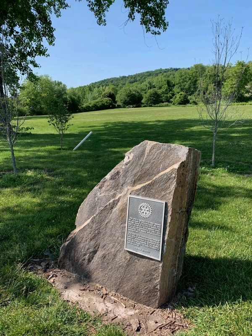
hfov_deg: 53.1
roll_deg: +2.2
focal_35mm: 26
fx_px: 252
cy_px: 168
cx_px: 126
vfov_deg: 67.3
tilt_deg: -13.1
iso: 25
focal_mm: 4.25
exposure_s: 1/1447
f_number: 1.8
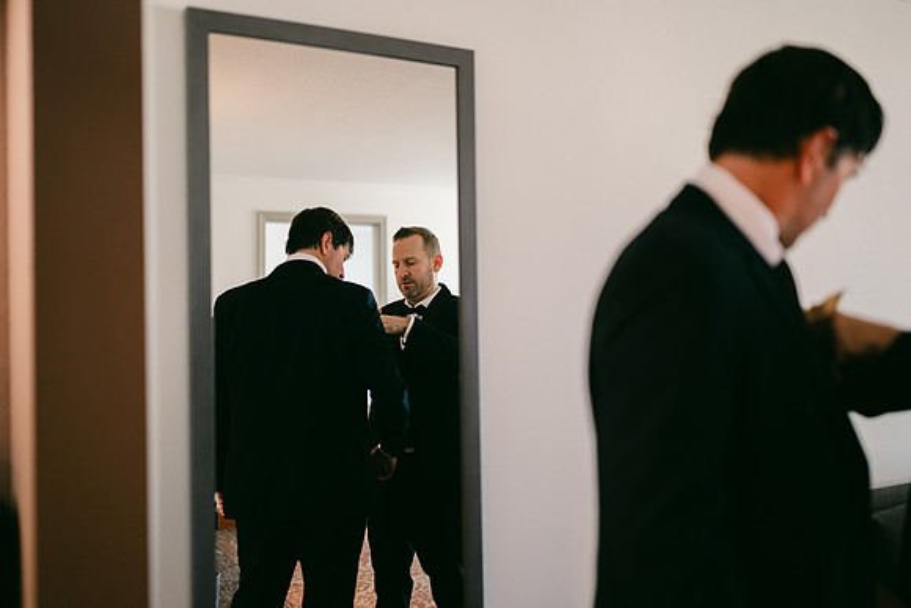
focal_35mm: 35
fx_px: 886
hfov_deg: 54.4
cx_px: 456
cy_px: 304
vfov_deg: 37.9
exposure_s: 1/125
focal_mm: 35
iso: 400
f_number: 1.2
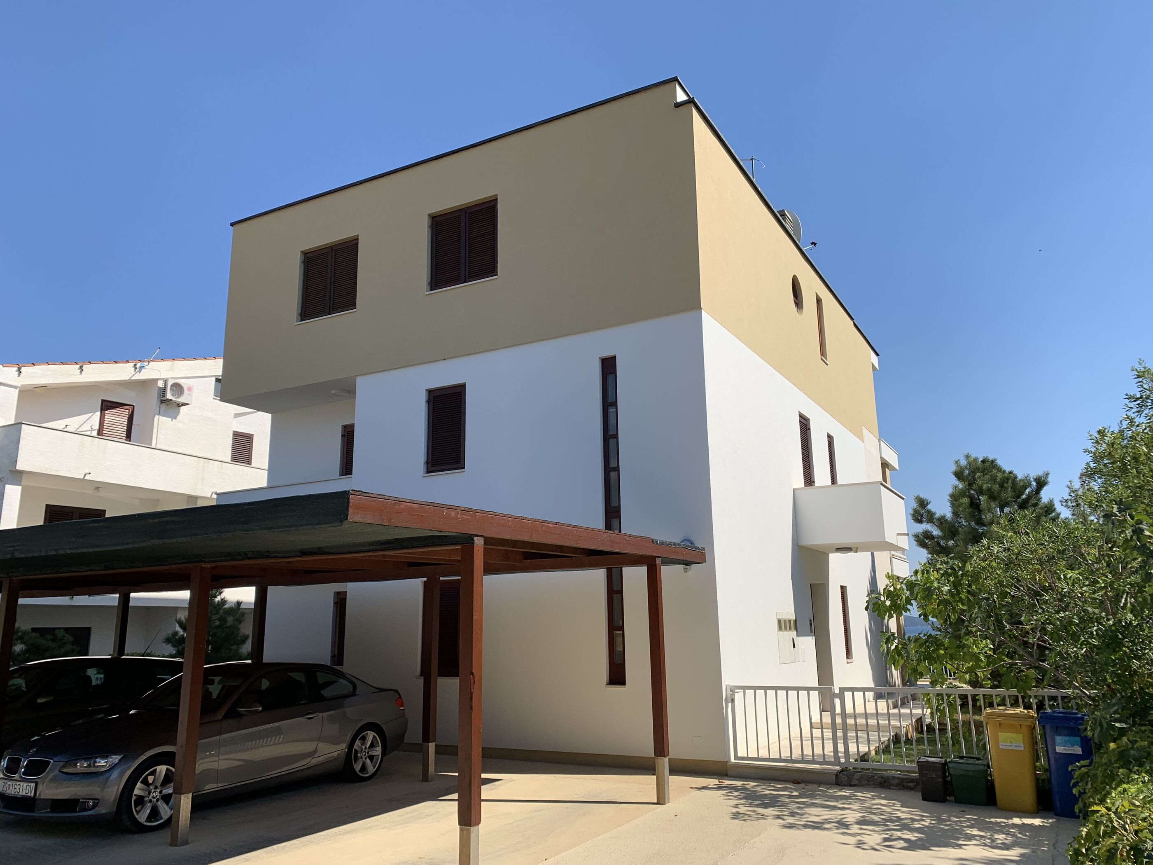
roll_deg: +0.7
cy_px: 432
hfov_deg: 67.3
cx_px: 576
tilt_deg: +14.3
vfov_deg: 53.1
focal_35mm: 26
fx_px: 866
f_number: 1.8
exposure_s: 1/2833
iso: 25
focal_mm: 4.25
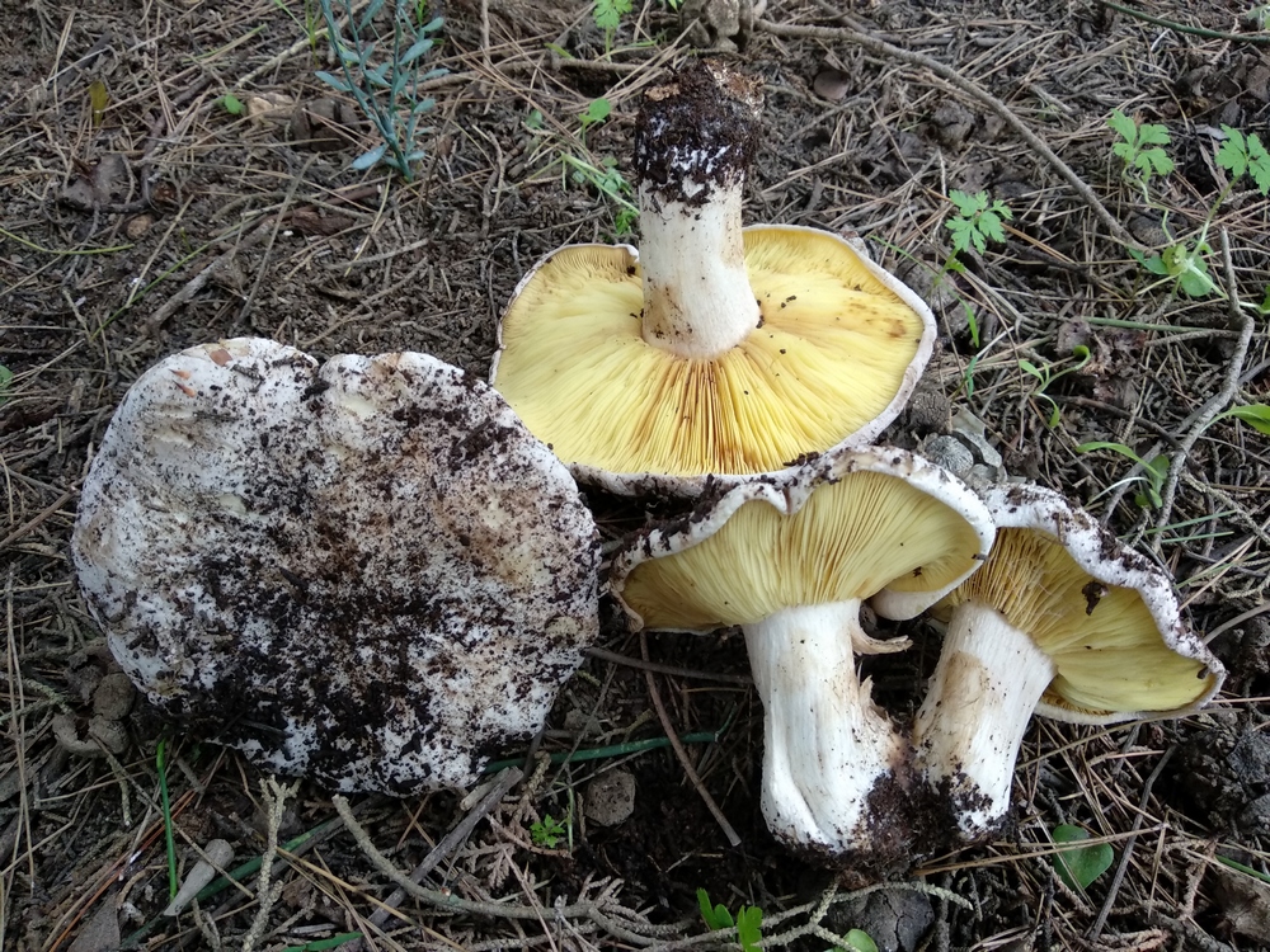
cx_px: 635
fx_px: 954
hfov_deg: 67.3
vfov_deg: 53.1
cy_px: 476
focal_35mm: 26
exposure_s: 1/33
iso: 400
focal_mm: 3.81
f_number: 2.2
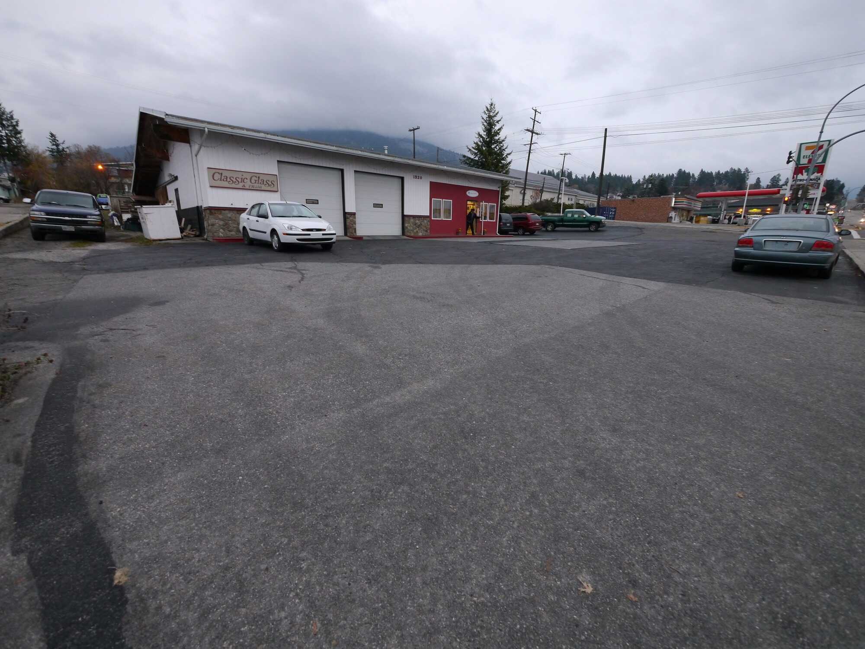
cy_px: 324
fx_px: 350
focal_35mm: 14
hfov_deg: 102.1
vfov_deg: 85.7
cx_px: 432
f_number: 4
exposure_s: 1/60
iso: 500
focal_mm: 7
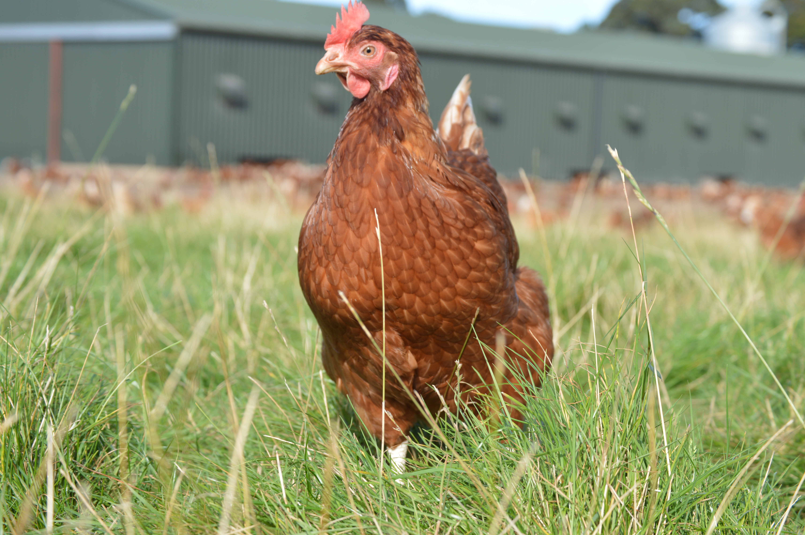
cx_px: 402
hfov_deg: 24.6
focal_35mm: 82
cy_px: 268
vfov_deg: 16.5
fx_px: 1843
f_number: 7.1
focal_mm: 55
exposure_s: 1/200
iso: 100
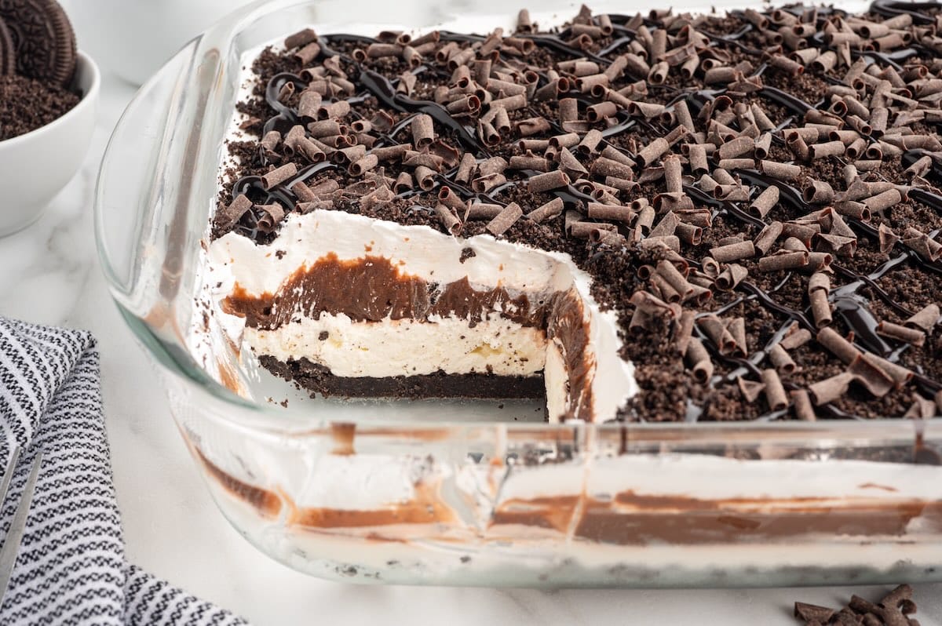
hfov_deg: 39.6
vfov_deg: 26.9
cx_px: 471
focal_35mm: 50
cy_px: 313
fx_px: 1307
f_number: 13
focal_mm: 50
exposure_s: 1/200
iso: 125
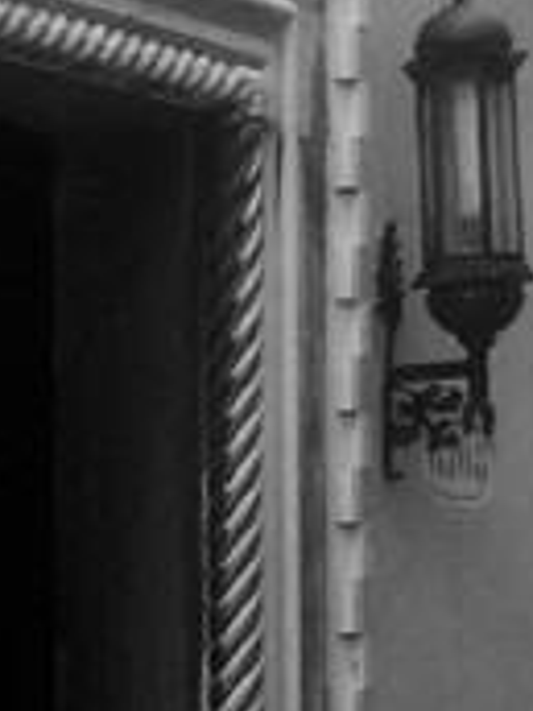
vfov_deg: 11.3
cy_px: 694
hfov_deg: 8.4
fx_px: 3552
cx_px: -300
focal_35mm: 173
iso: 32
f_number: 2.2
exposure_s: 1/144
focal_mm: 4.15
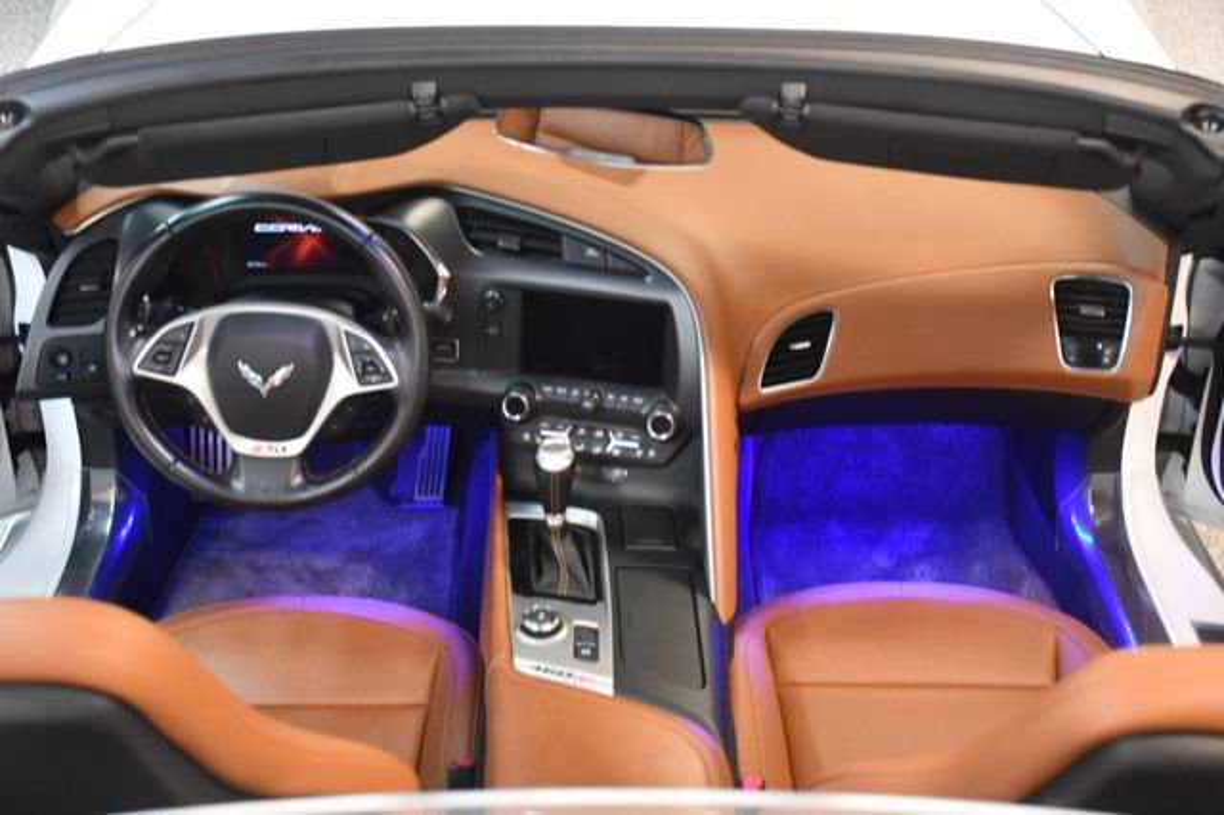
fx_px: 1733
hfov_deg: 38.9
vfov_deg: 26.5
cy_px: 408
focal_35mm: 51
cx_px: 612
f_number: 4.2
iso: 3200
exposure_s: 1/80
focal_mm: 34
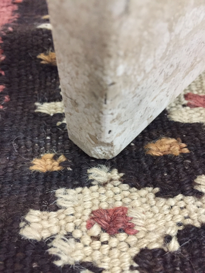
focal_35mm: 29
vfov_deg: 61.7
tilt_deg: -54.0
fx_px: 229
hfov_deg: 48.2
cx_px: 102
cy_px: 136
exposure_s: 1/17
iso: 400
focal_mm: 4.15
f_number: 2.2
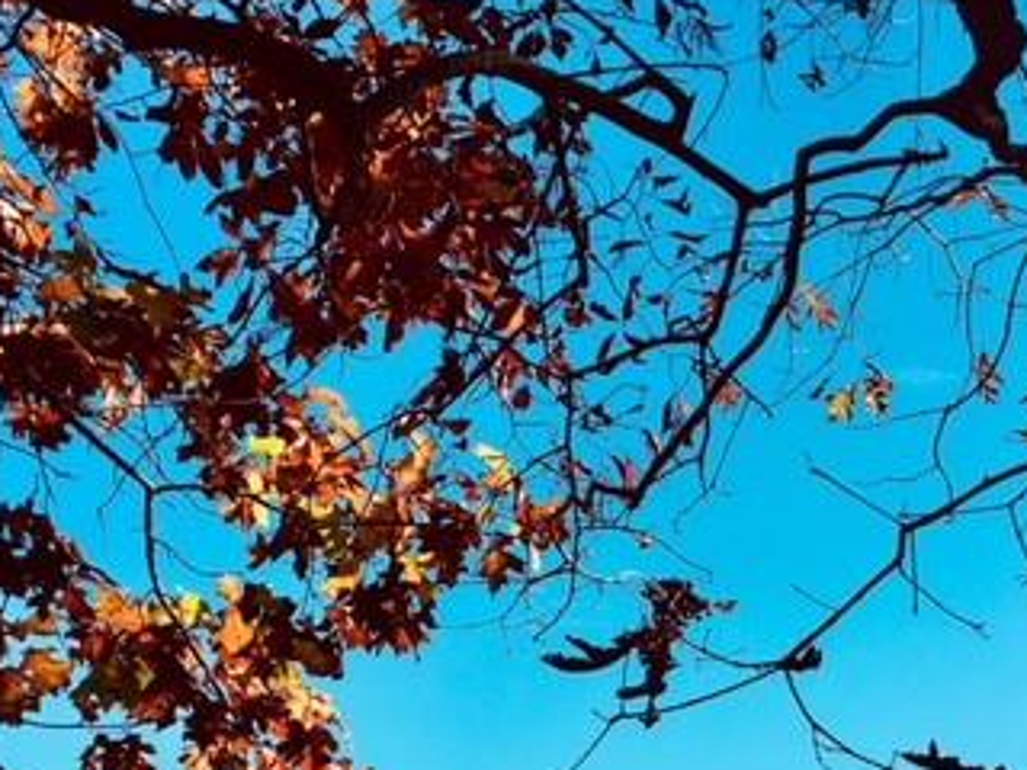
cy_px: 712
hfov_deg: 32.9
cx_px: 712
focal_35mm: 58
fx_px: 1721
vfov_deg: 24.4
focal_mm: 4.15
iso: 25
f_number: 2.2
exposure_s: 1/1451
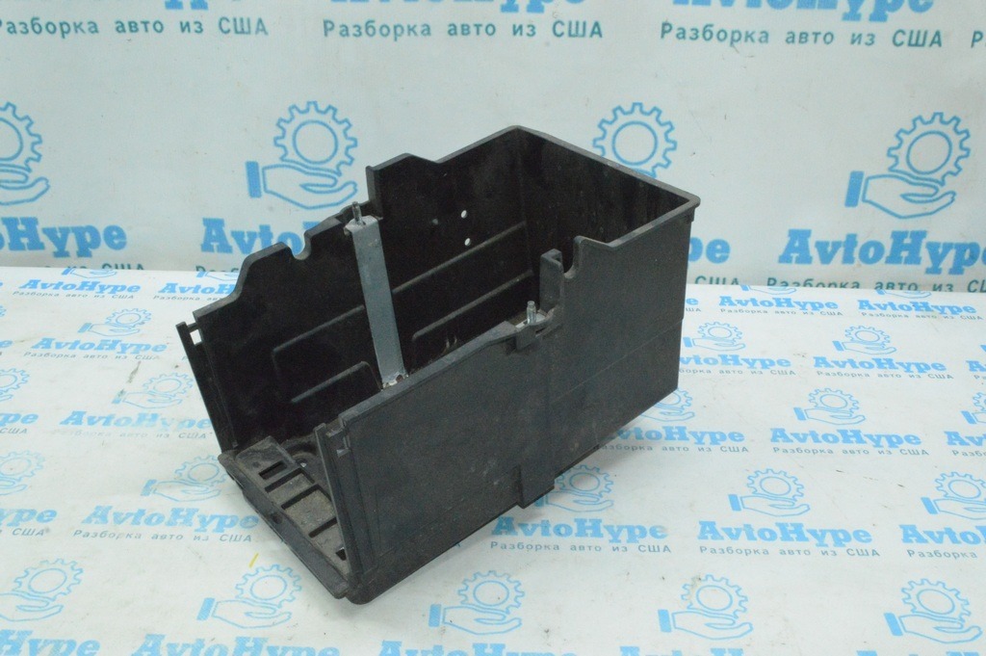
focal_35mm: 36
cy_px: 328
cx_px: 493
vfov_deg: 36.8
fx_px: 985
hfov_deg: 53.2
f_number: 25
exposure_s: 1/40
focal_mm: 24
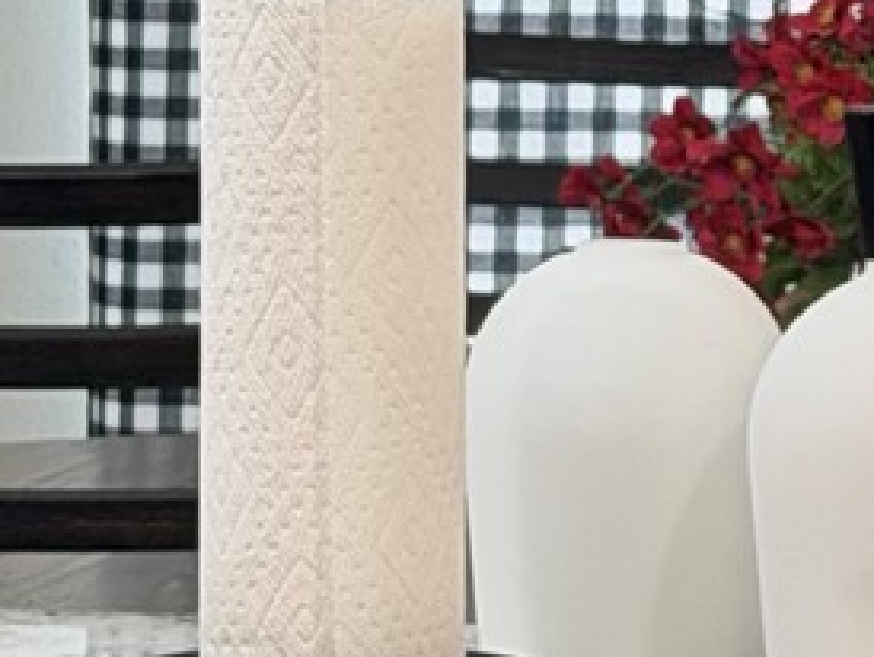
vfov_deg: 4.4
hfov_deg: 5.7
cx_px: 1933
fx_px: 8491
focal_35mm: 336
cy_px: 705
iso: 100
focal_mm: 6.76
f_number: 1.78
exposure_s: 1/60
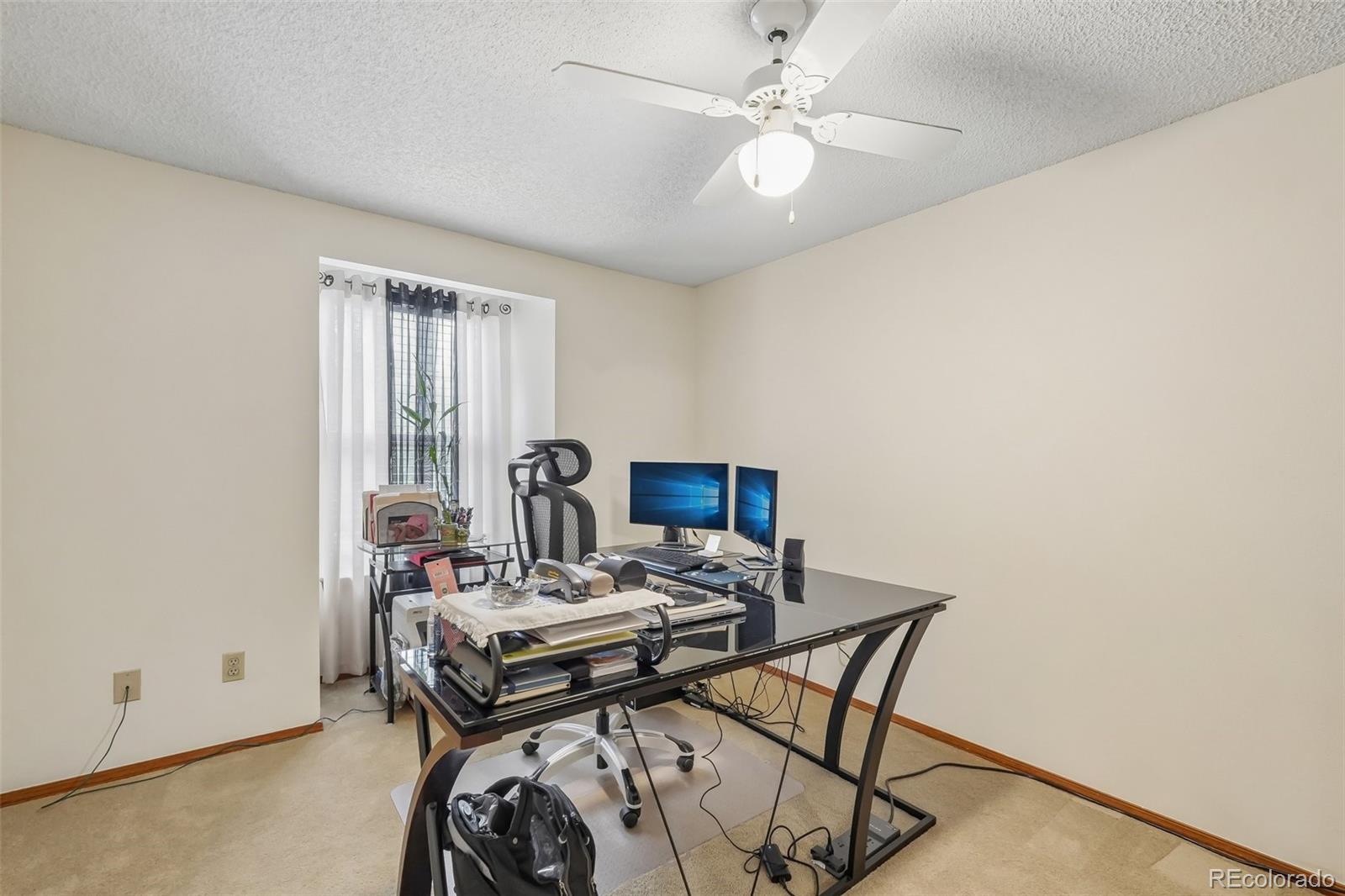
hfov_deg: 100.4
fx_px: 560
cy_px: 448
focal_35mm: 15
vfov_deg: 77.3
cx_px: 672
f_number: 8
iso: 800
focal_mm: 10
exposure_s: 1/1.25
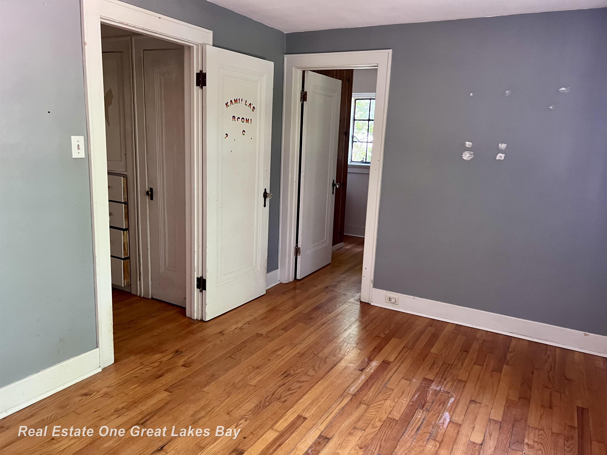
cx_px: 304
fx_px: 456
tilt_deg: -10.7
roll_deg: -2.5
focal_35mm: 26
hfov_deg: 67.3
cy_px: 228
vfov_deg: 53.1
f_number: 1.5
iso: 250
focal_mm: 5.7
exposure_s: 1/60
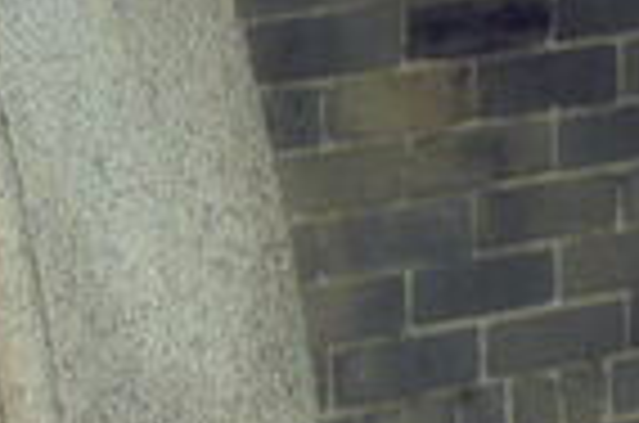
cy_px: 405
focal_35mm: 519
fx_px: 9192
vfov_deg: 2.6
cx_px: 1143
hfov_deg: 3.9
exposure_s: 1/80
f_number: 4
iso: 200
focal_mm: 70
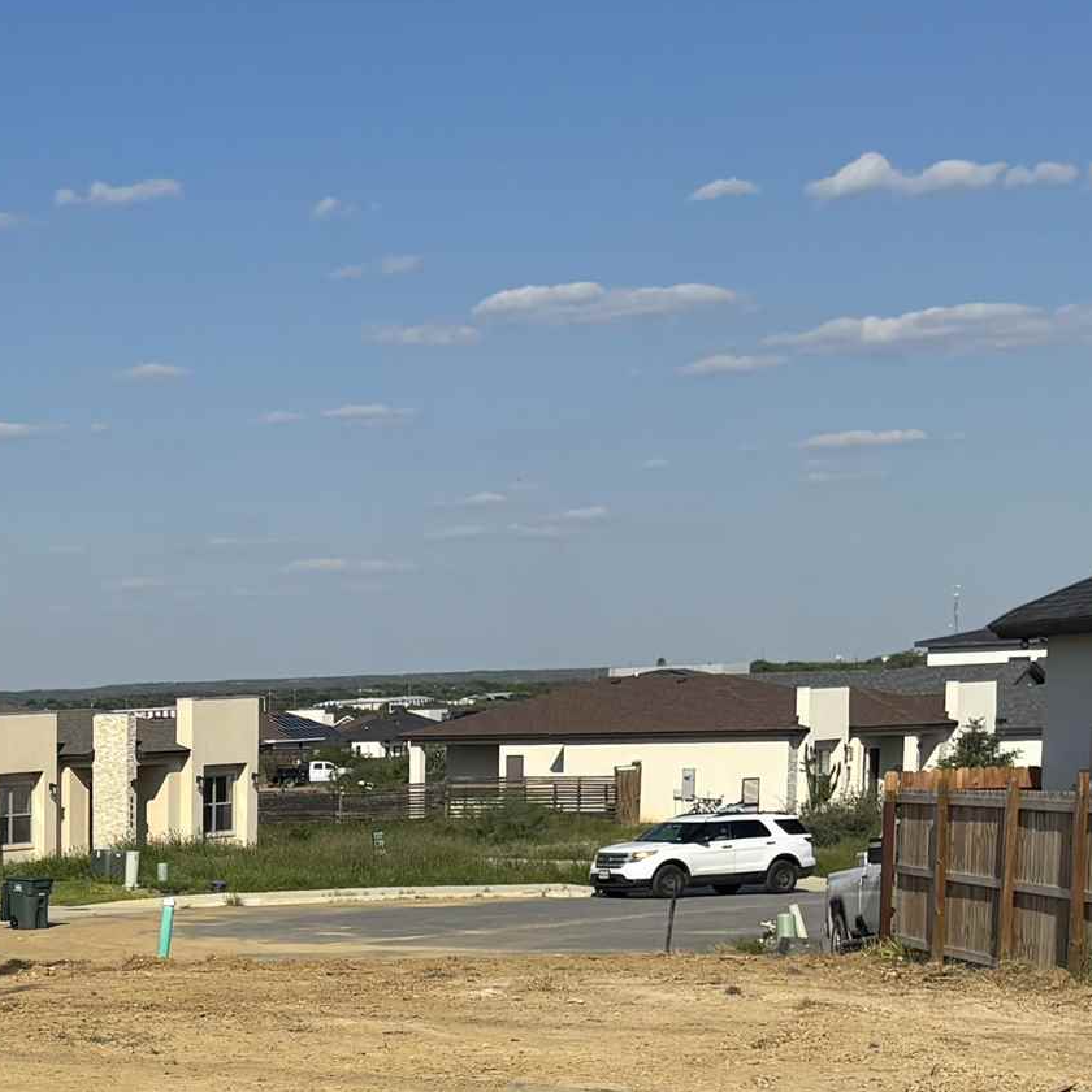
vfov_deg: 19.8
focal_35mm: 84
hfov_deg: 18.9
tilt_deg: -8.4
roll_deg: +2.3
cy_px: 1199
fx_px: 2998
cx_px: -387
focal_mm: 5.96
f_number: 1.6
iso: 50
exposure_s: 1/7692
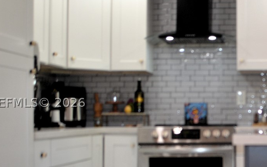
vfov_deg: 19.1
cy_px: 102
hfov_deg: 29.0
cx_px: 239
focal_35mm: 68
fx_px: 495
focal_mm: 18
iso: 400
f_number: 3.5
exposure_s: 1/80
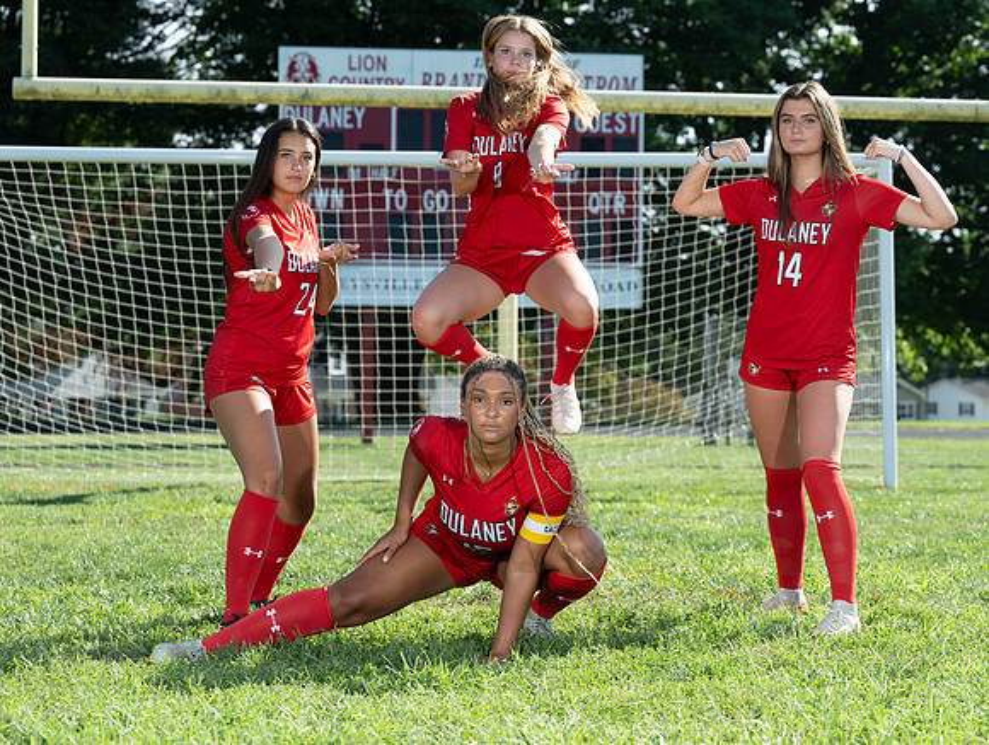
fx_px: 2696
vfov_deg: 15.7
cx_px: 633
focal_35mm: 94
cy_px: 337
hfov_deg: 20.7
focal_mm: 70
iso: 100
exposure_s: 1/320
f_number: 4.5
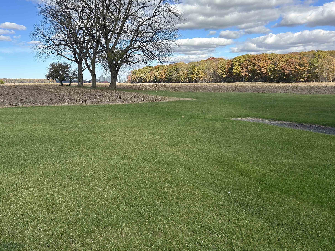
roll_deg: +0.7
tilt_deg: -4.2
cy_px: 104
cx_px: 134
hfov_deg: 55.0
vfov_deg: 42.8
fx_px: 319
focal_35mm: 33
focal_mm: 5.7
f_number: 1.5
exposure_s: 1/3460
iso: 50
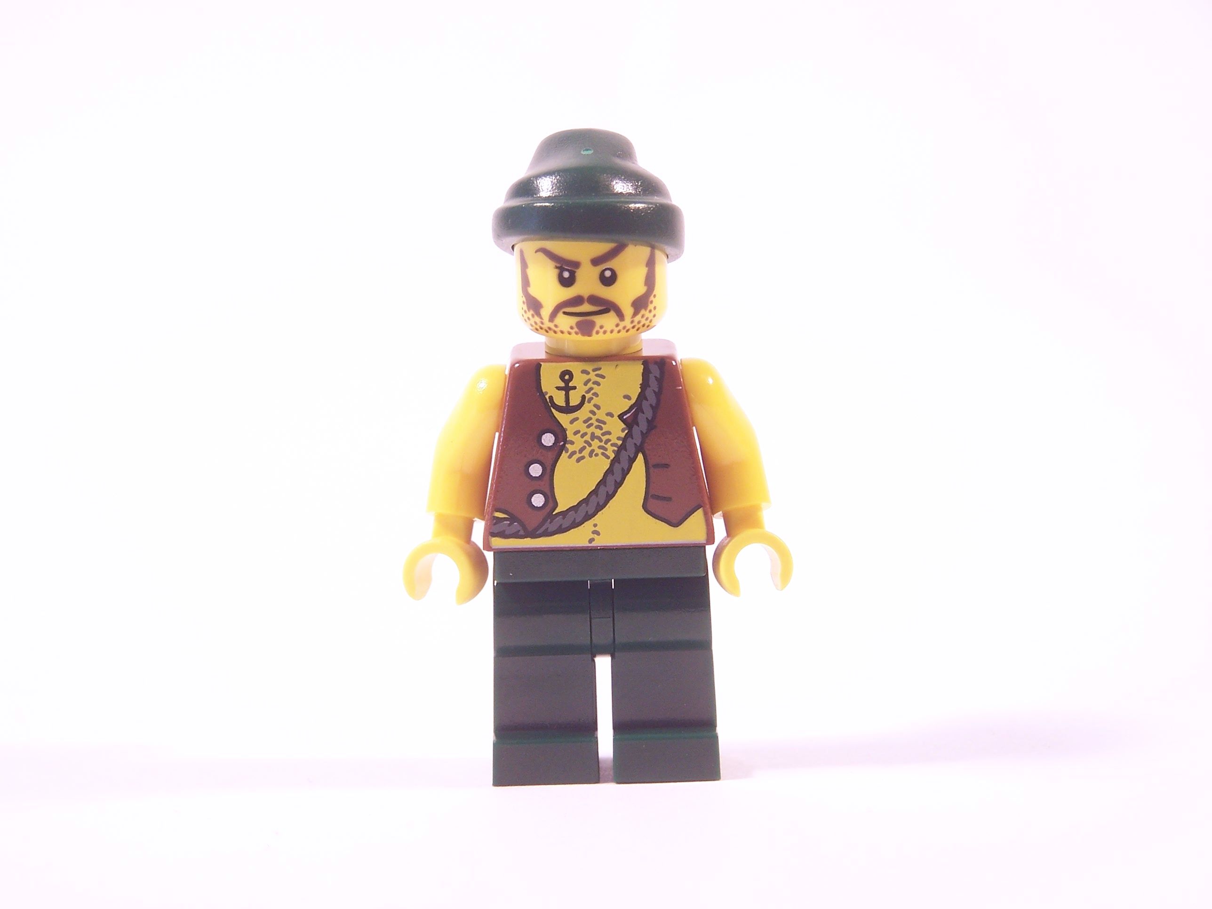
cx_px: 606
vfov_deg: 12.7
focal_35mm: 117
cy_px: 454
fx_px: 4096
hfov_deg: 16.8
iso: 100
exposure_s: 1/15
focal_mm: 19.4
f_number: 3.2
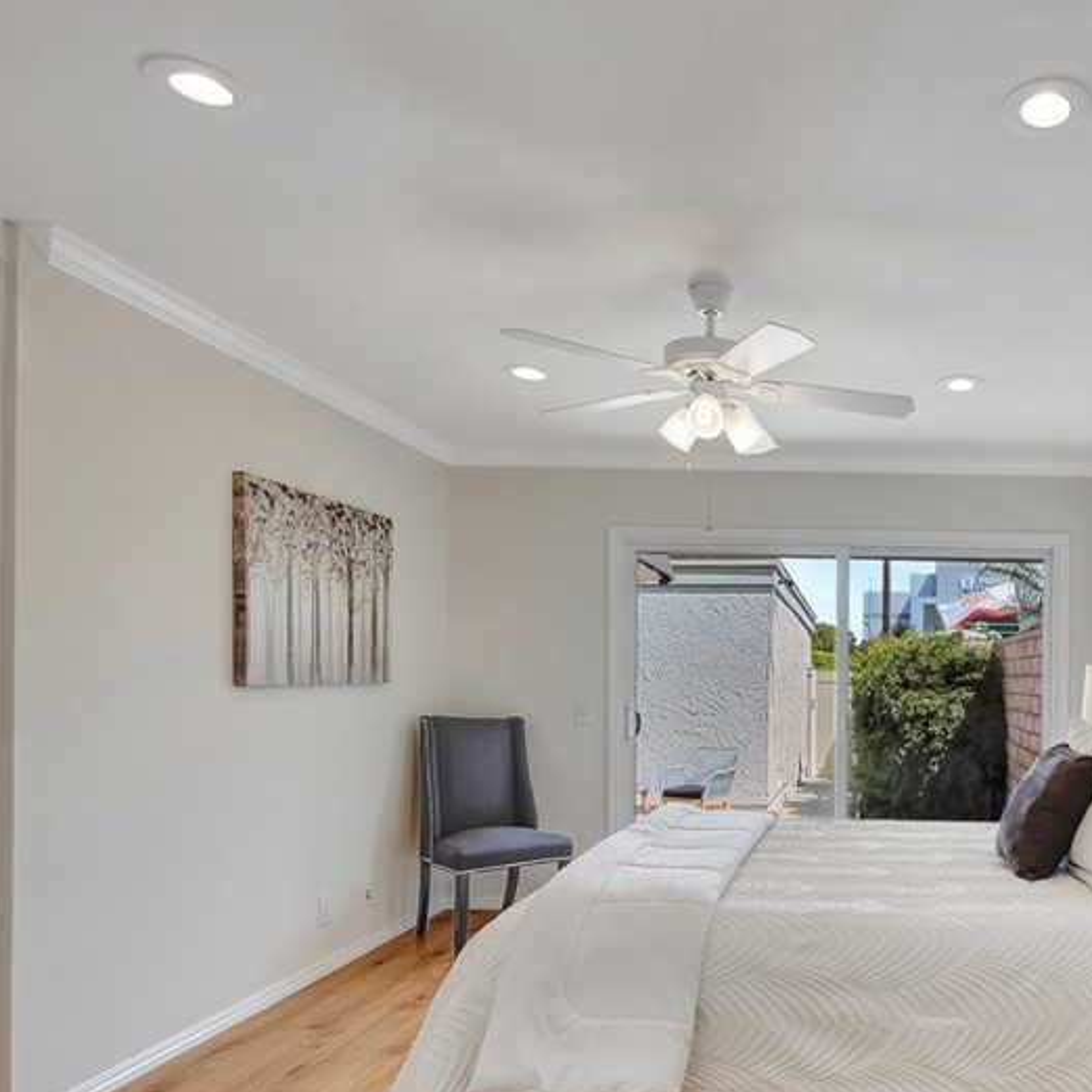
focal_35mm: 25
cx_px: 902
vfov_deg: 62.2
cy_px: 675
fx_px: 892
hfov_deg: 57.3
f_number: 5.6
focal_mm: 10
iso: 100
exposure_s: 1/80
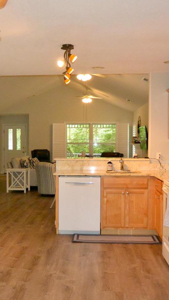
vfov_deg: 47.4
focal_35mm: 43
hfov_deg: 27.7
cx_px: 67
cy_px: 150
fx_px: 342
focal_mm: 10
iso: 800
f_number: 3.5
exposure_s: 1/125
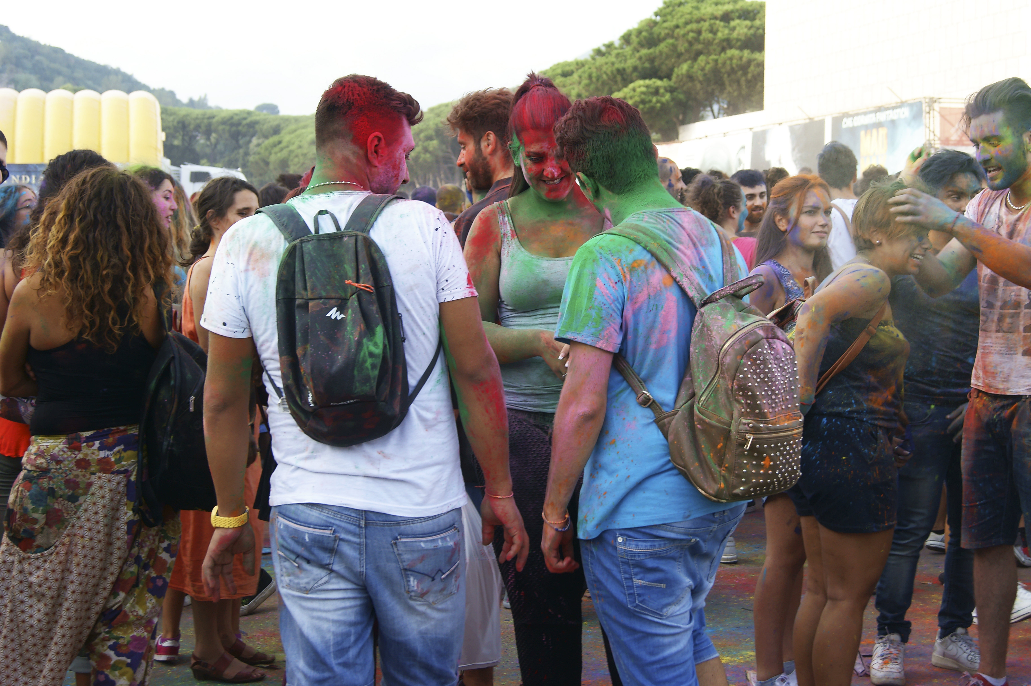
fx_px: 1503
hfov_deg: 37.9
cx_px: 516
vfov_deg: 25.7
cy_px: 343
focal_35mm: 52
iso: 100
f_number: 6.3
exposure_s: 1/100
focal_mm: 35
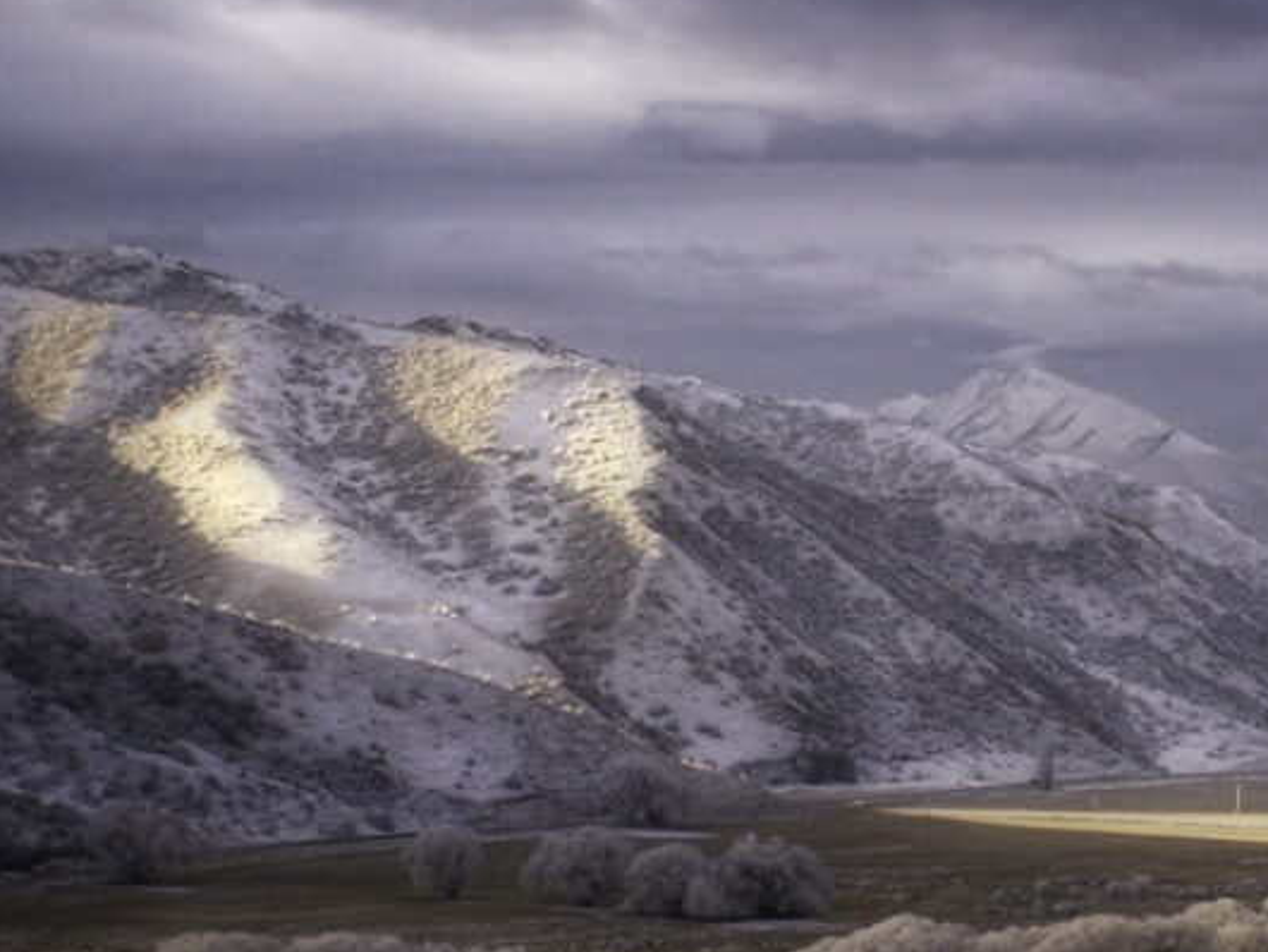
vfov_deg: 10.5
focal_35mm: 141
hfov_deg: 13.9
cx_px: 1026
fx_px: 5167
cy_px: 618
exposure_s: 1/198
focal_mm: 12.2
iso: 65
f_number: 4.2
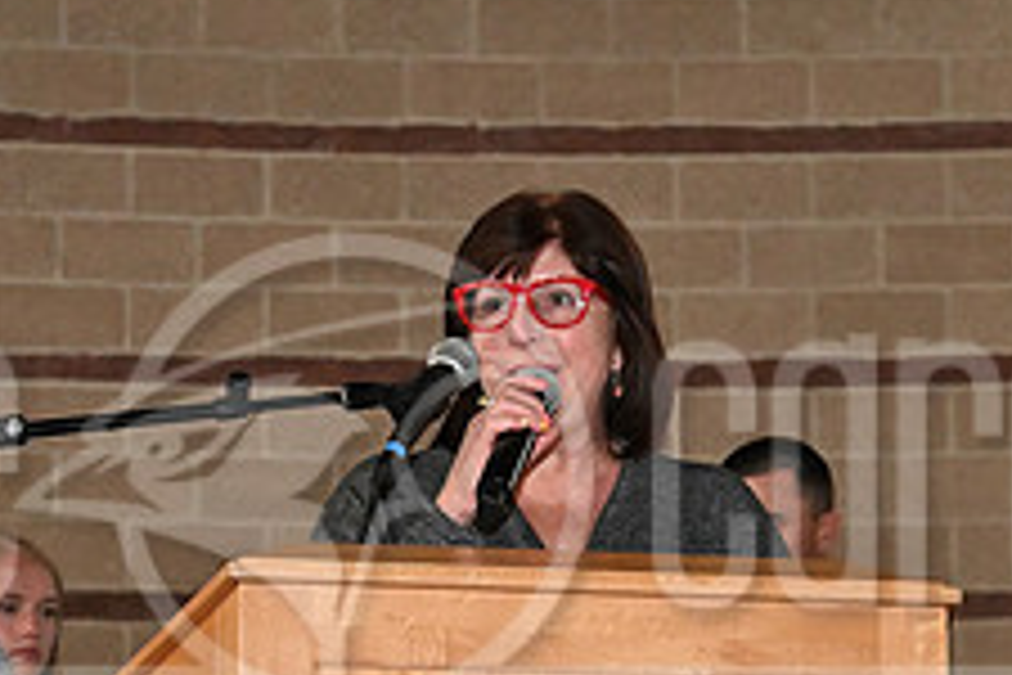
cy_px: 763
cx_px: 544
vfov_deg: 8.5
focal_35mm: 160
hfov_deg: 12.8
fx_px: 4497
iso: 12800
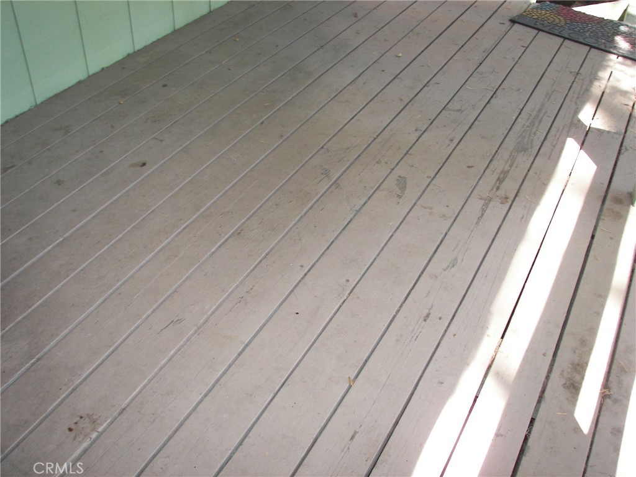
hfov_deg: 51.4
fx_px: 661
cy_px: 238
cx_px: 318
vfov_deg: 39.7
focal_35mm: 36
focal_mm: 6
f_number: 2.8
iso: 100
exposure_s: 1/30
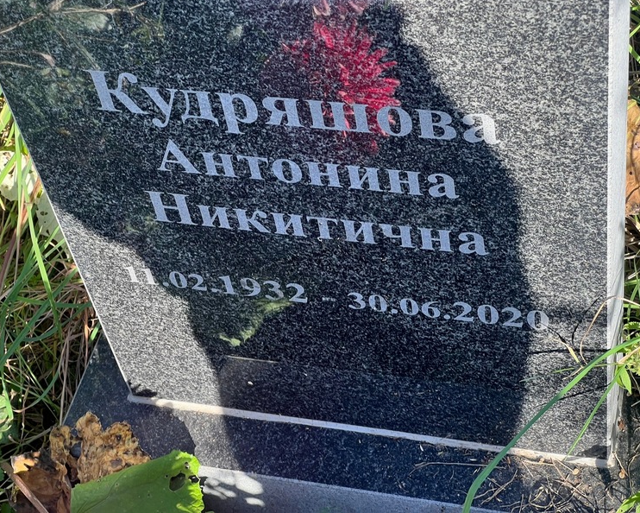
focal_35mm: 81
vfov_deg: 19.0
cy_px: 255
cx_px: 326
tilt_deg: -48.4
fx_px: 1535
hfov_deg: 23.6
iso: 32
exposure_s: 1/99
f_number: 2.8
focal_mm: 9
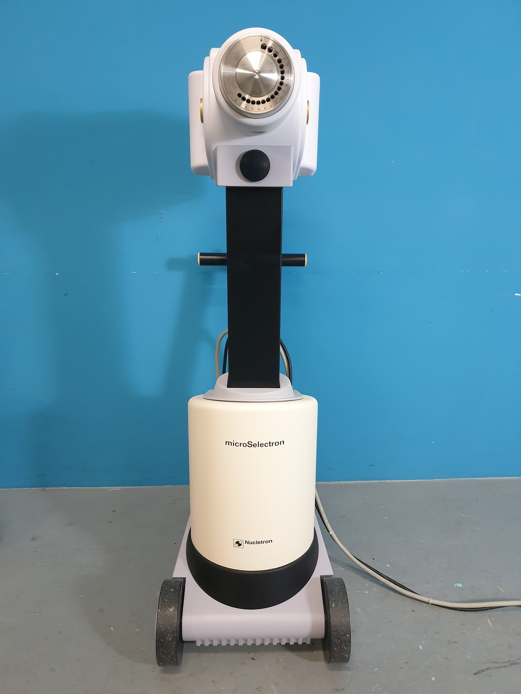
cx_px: 260
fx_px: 522
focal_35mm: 26
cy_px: 347
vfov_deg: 67.3
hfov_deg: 53.1
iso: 320
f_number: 1.5
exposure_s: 1/50
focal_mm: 4.3
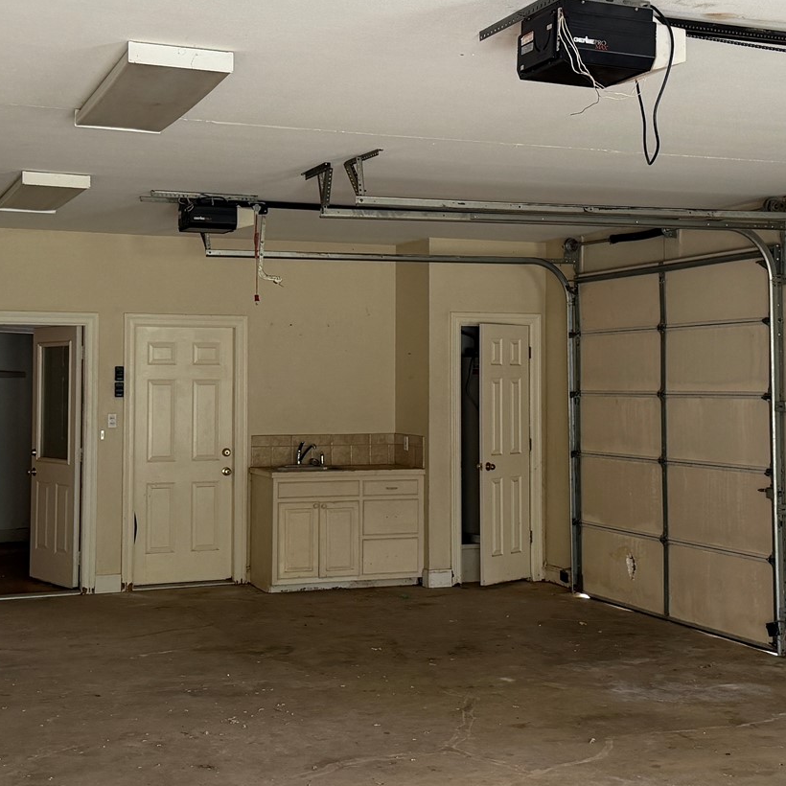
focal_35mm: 53
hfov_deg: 32.2
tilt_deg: +2.1
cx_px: 404
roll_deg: +0.3
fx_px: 1362
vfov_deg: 32.1
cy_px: 335
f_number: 1.78
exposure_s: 1/75
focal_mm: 6.76
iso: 200
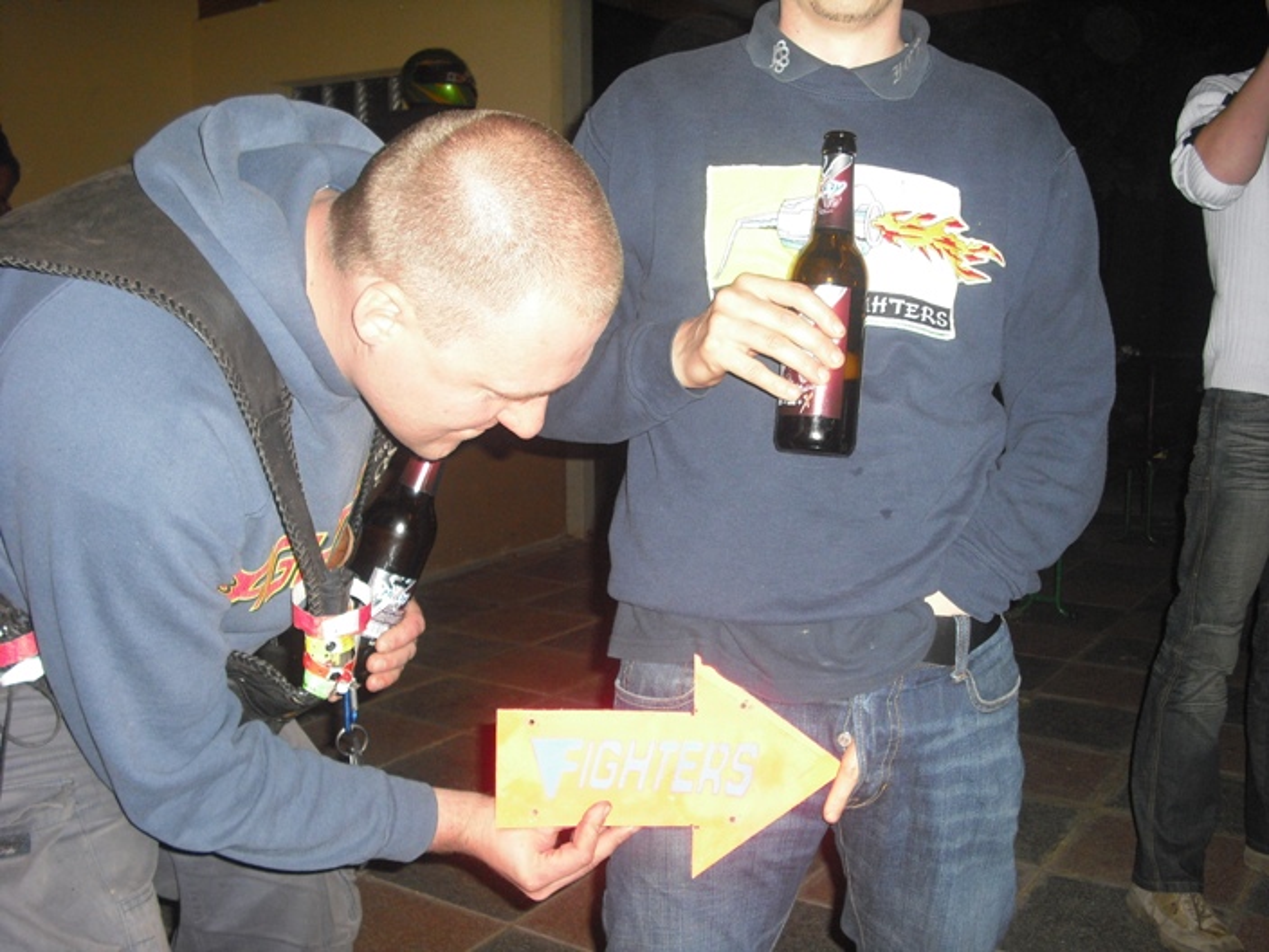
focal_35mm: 38
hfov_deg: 49.0
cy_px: 476
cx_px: 634
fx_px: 1393
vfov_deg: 37.7
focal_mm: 6.2
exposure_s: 1/60
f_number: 2.8
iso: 200
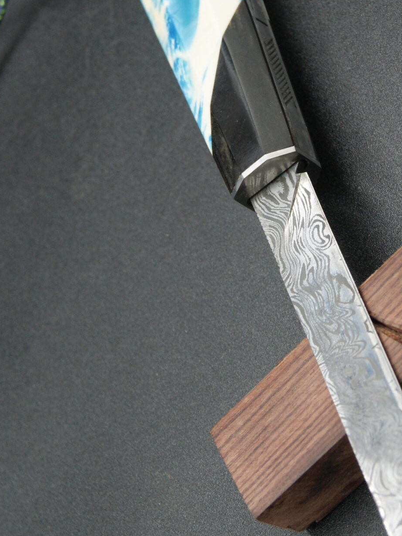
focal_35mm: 135
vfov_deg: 14.6
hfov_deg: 11.0
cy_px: 149
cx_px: 245
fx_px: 2090
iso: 200
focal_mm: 45
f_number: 5.6
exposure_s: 1/80
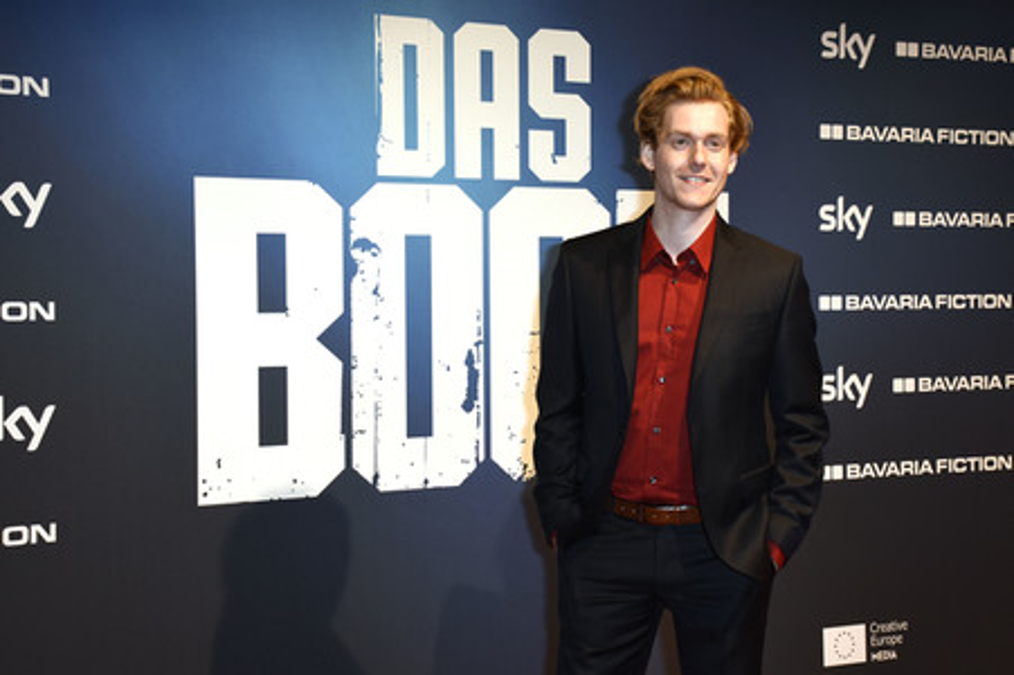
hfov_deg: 29.9
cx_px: 507
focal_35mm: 68
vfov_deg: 20.1
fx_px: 1900
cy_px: 338
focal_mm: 45
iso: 800
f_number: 6.3
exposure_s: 1/160
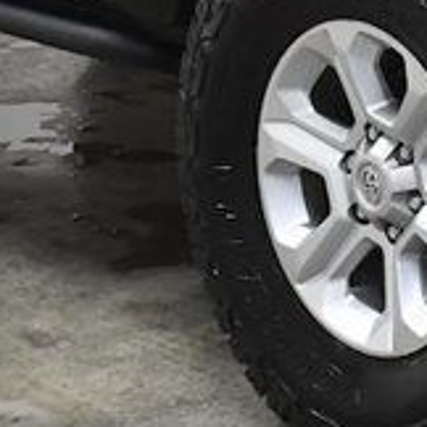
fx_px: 2693
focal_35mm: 193
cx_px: 496
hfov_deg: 9.0
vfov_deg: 8.7
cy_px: -336
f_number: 4.5
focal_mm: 24
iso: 2500
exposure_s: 1/640
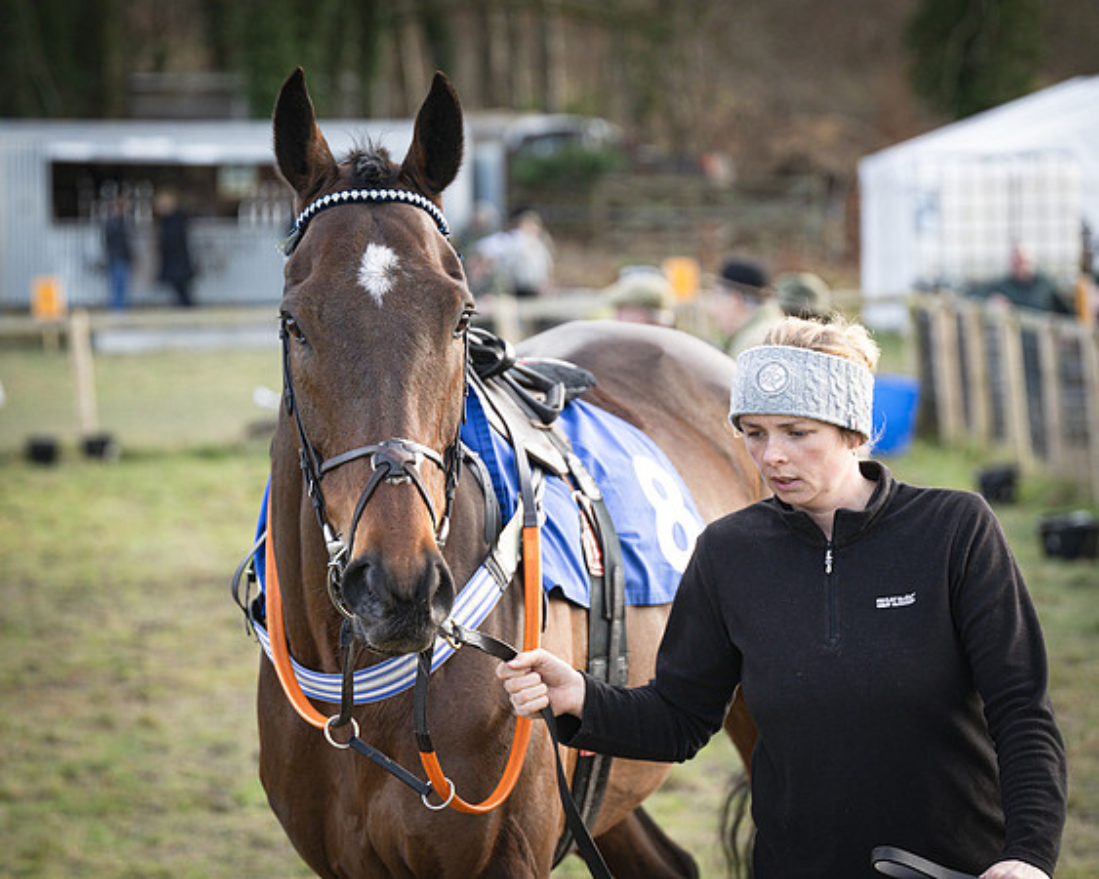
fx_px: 4213
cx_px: 552
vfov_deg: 11.9
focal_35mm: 130
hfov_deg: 14.9
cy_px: 440
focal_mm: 77
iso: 400
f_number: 2.8
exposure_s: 1/800
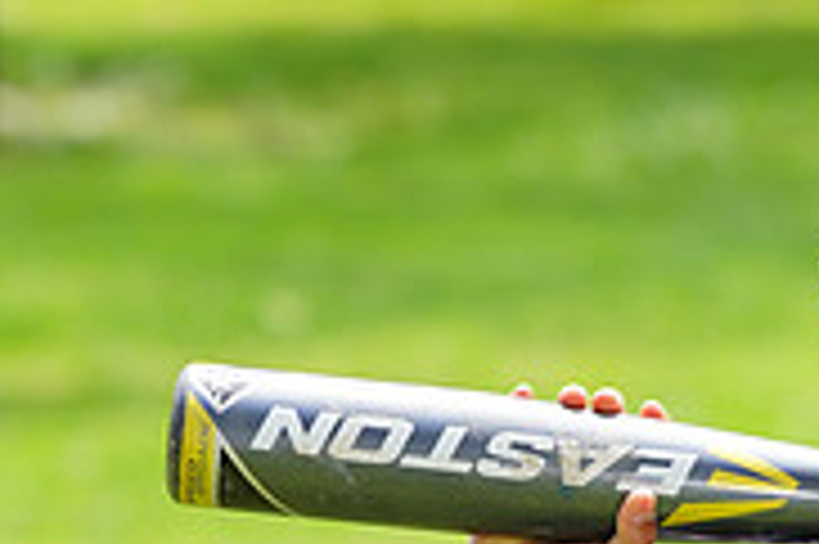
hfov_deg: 3.0
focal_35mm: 684
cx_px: 855
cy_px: 796
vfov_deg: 2.0
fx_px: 15547
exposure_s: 1/160
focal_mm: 215
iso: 200
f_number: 8
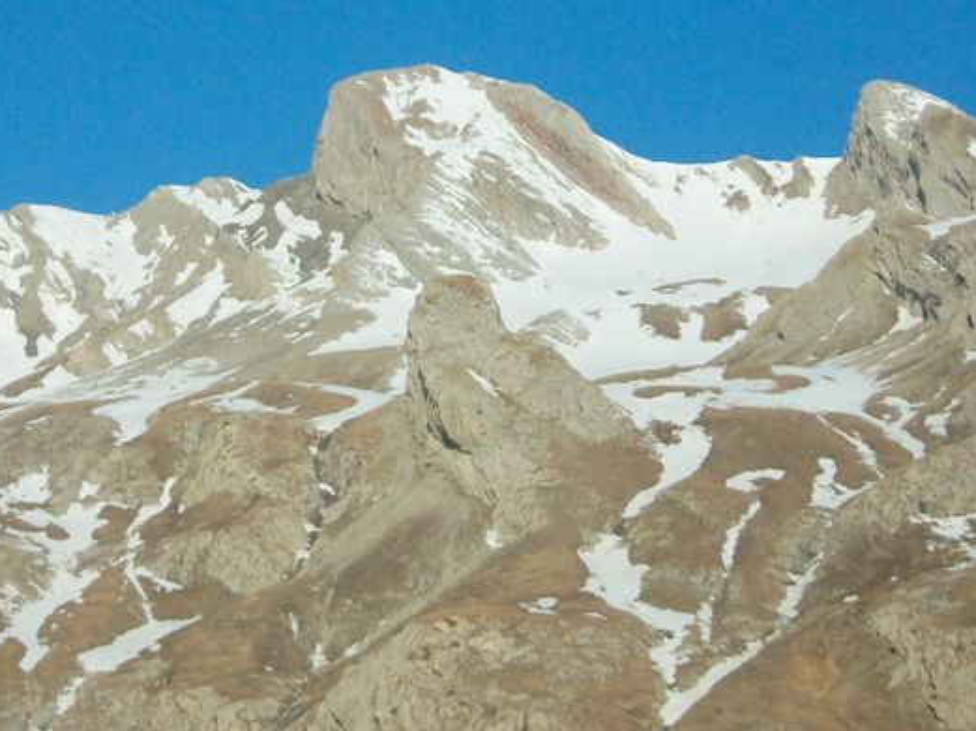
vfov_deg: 11.7
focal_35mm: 126
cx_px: 562
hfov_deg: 15.6
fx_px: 3550
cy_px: 172
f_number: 4.6
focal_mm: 13.7
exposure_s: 1/500
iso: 80
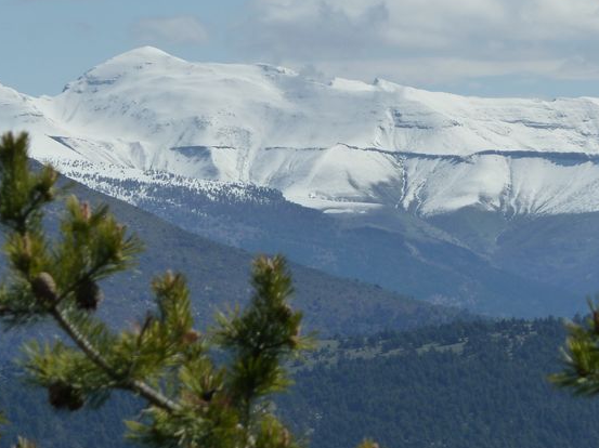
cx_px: 365
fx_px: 5257
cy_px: 157
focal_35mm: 304
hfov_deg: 6.5
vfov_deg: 4.9
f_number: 5.6
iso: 125
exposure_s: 1/1000
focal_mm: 34.4
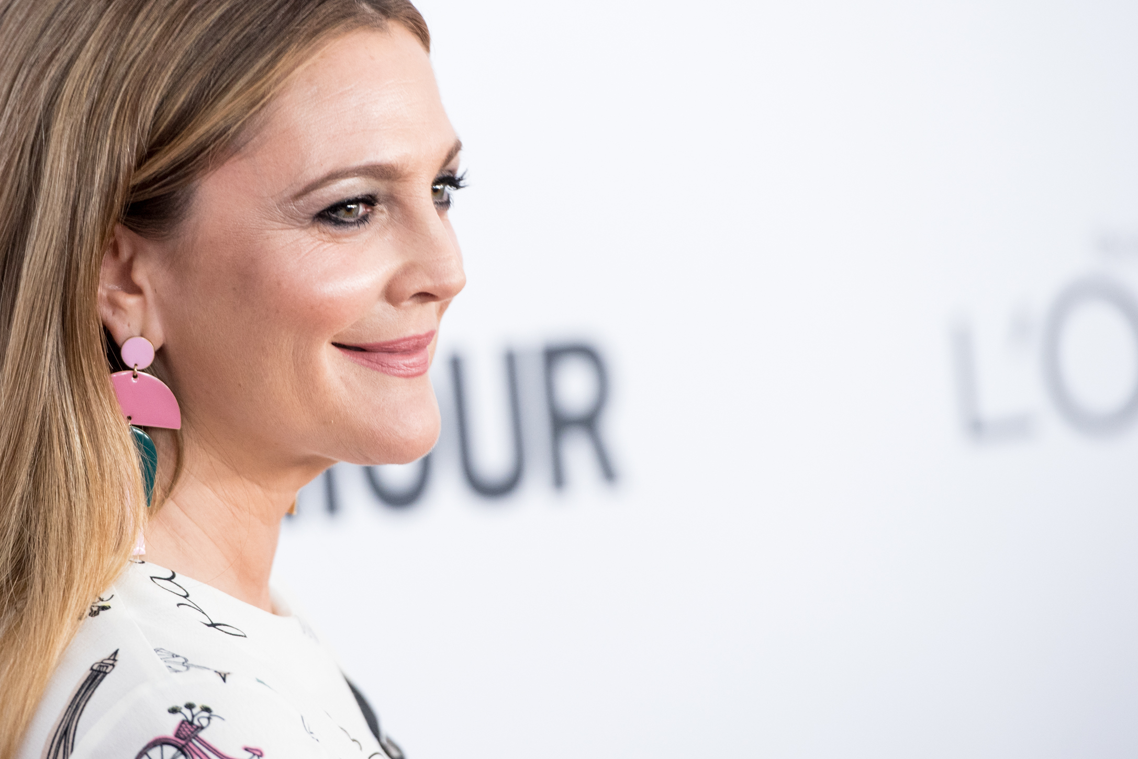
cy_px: 356
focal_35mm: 276
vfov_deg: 5.0
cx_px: 393
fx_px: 8727
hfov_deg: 7.5
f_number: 4
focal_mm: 200
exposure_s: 1/250
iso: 1600
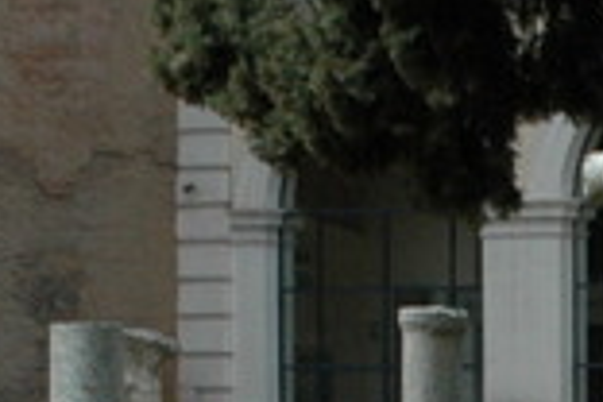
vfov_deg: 5.6
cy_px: 752
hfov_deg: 8.5
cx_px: 669
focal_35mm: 240
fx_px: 4023
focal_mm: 25
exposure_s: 1/400
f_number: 10
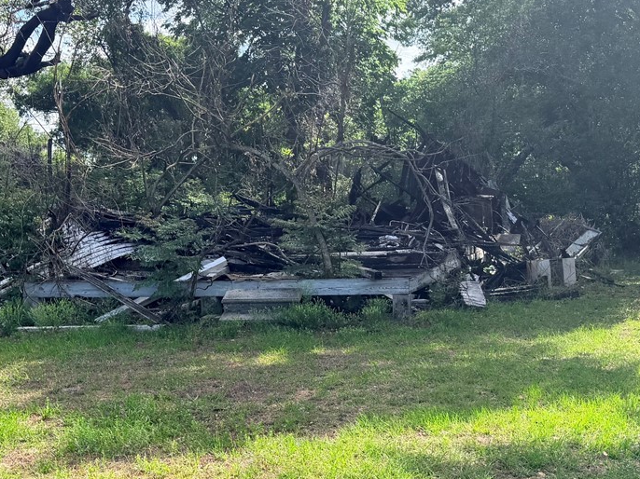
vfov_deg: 25.8
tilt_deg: -7.9
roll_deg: +2.5
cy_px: 354
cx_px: 341
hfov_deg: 34.3
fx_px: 1035
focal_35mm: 56
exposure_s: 1/1770
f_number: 1.78
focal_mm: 6.76
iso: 80
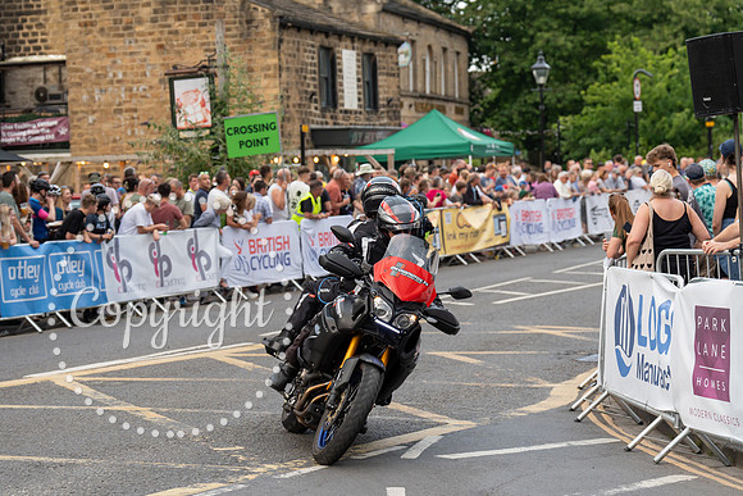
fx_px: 1837
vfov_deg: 15.4
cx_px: 372
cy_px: 248
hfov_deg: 22.9
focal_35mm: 89
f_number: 4
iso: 800
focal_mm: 89
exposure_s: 1/800
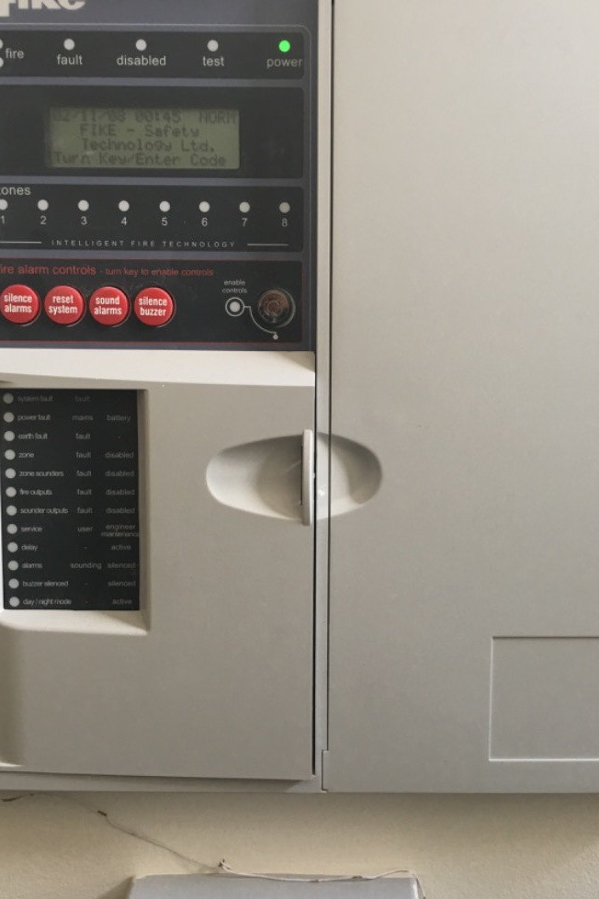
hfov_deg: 35.9
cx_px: 344
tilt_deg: -5.7
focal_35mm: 37
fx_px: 923
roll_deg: -0.5
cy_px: 449
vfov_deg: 51.9
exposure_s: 1/17
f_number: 2.2
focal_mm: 4.15
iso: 32
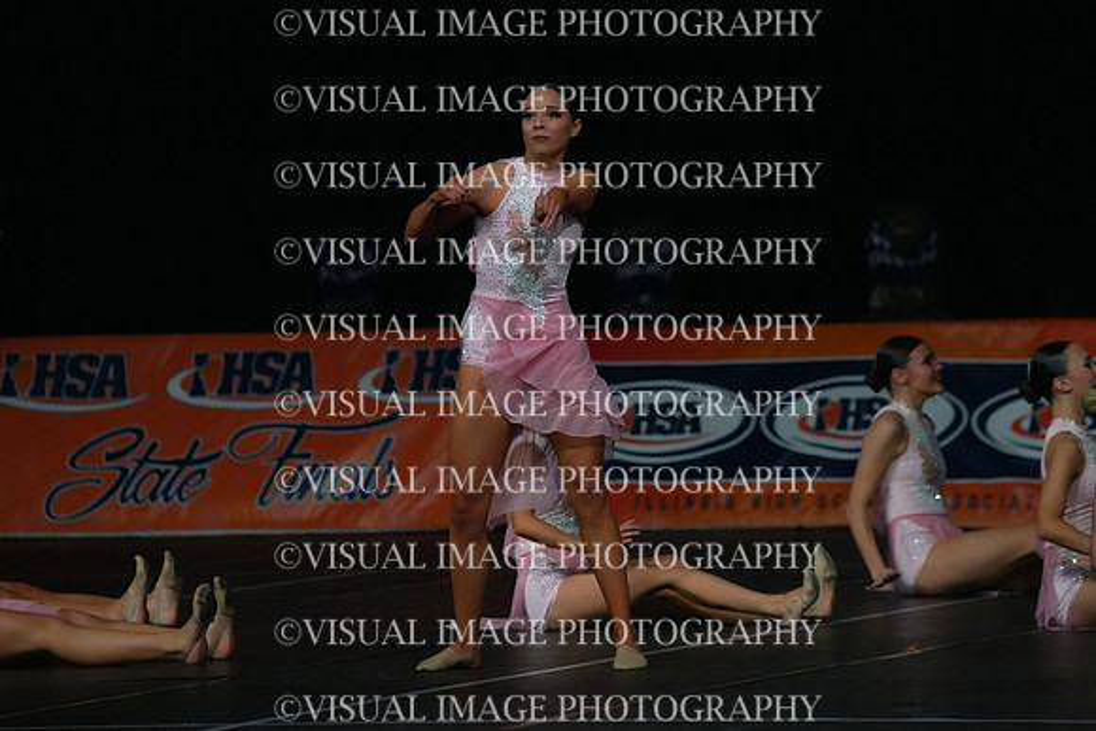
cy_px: 366
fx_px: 7917
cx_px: 548
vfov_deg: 5.3
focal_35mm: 260
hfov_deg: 7.9
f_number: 5.6
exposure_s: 1/1000
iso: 12800
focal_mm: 260
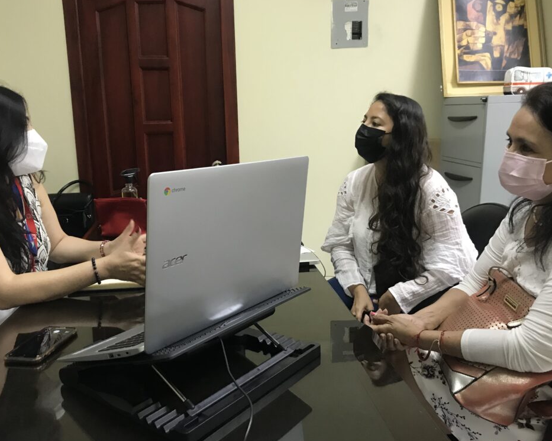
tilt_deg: -9.3
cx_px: 252
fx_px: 490
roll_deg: +1.1
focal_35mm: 30
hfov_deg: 58.7
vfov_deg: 48.5
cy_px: 221
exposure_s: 1/15
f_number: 1.8
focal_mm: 3.99
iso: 64
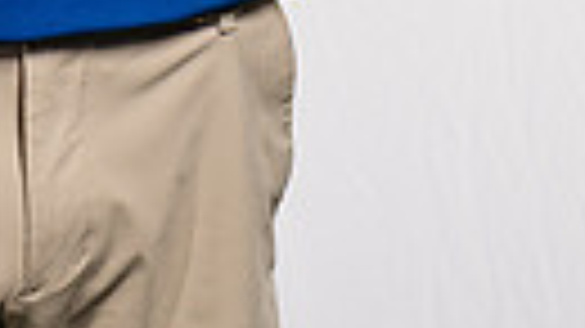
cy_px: -667
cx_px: -63
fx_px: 5613
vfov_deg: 3.3
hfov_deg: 5.9
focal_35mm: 362
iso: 640
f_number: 5.6
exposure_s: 1/250
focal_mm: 61
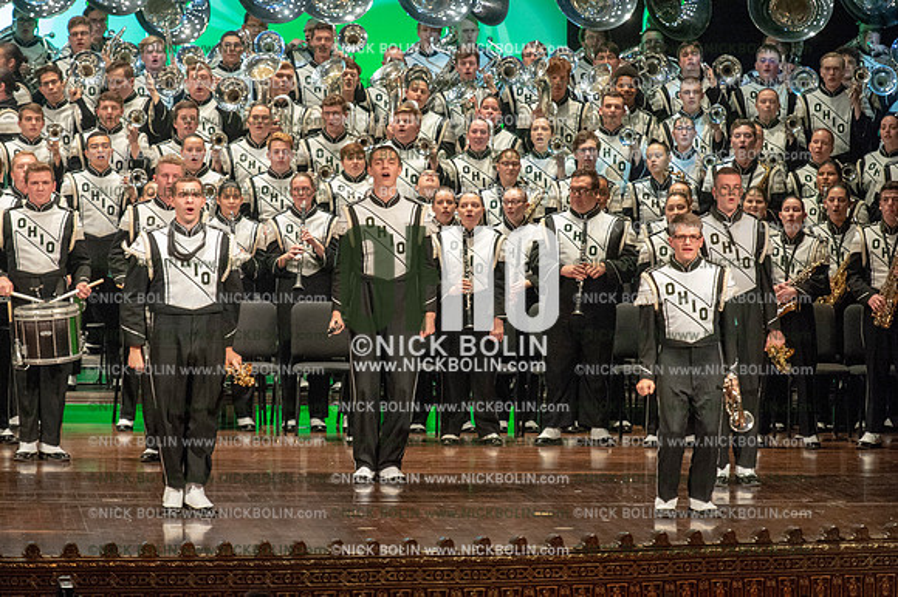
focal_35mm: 210
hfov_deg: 9.8
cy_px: 298
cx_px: 449
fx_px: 5235
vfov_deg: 6.5
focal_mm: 210
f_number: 5.6
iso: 8000
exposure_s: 1/320
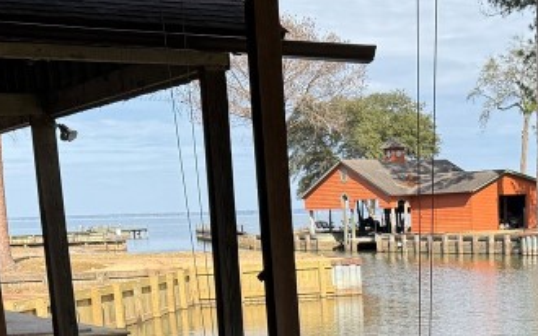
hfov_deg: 25.6
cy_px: 519
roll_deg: +1.5
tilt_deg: -14.7
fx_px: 1158
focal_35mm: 79
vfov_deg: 15.2
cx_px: 450
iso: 80
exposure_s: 1/2041
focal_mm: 6.76
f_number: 1.78
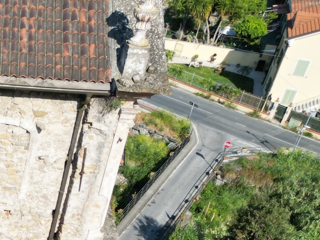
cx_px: -115
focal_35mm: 74
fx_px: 684
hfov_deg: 22.9
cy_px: 329
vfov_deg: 18.3
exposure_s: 1/3000
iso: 200
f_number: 1.7
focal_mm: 6.72
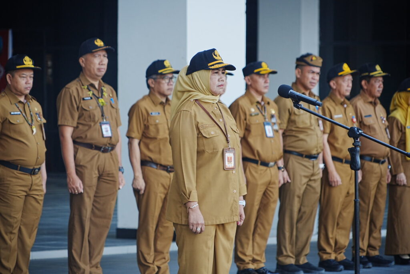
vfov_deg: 6.4
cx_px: 205
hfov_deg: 9.5
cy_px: 137
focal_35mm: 216
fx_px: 2461
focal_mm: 216
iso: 250
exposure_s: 1/100
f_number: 6.3
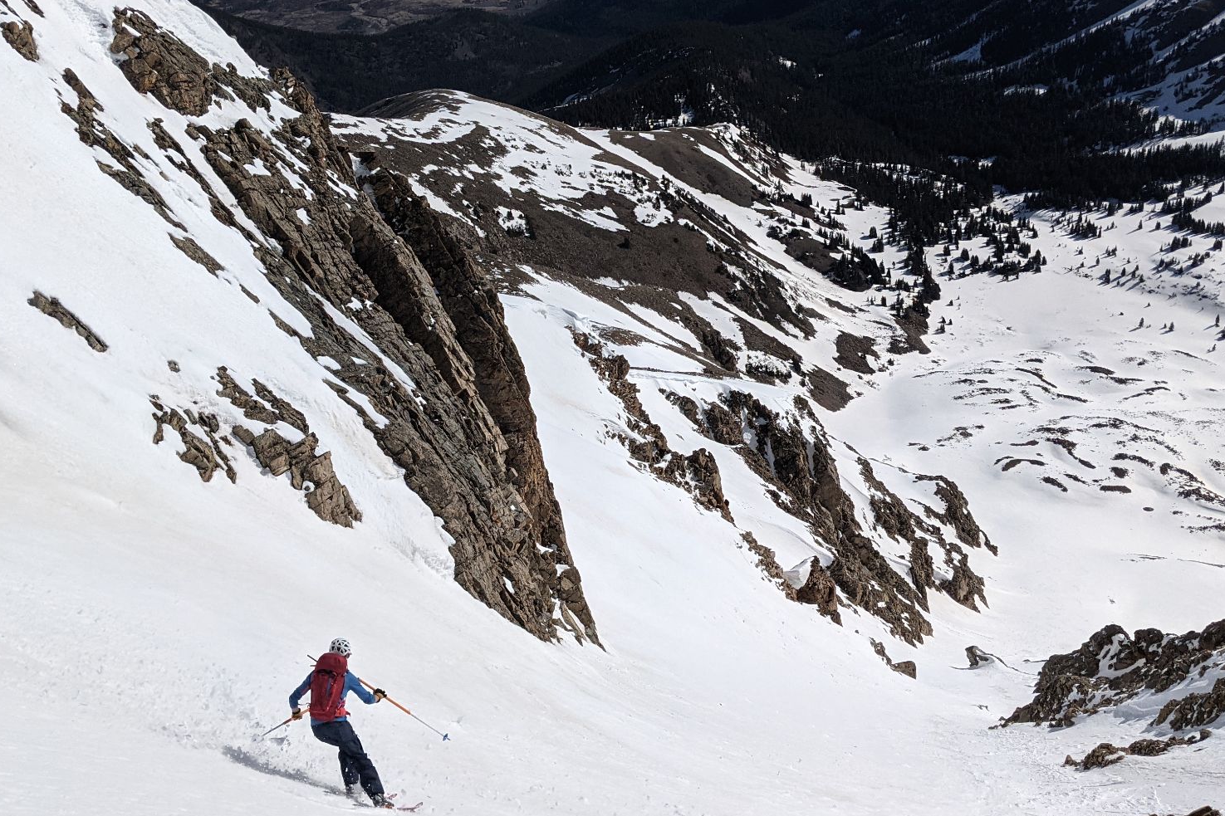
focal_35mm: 39
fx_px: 1327
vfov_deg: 34.2
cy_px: 357
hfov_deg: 49.5
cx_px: 563
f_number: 1.73
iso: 162
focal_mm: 4.38
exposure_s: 1/23256
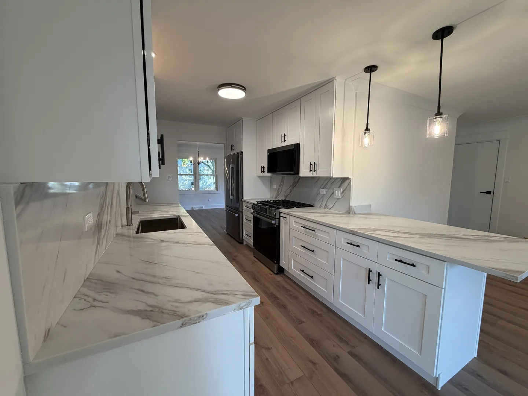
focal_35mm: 14
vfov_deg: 85.7
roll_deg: -0.1
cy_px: 198
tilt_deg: -5.6
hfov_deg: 102.1
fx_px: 214
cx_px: 264
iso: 160
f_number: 2.2
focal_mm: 2.22
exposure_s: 1/120
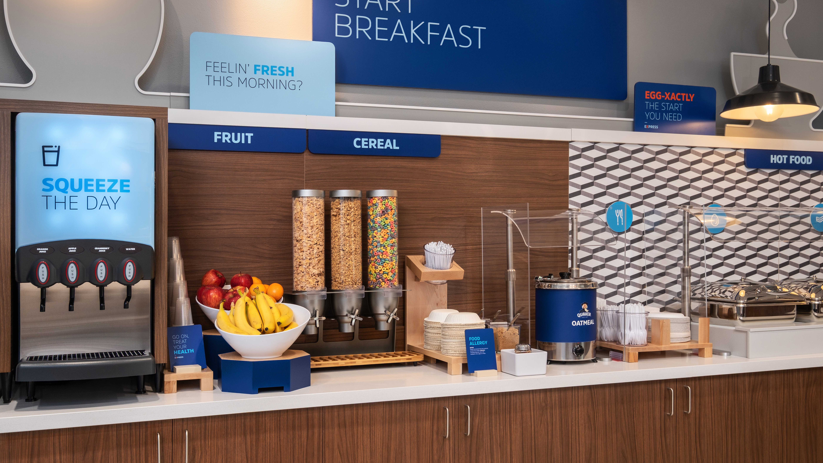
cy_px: 204
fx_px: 698
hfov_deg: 61.0
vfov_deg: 36.6
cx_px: 413
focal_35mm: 32
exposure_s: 1/30
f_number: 9
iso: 320
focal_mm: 20
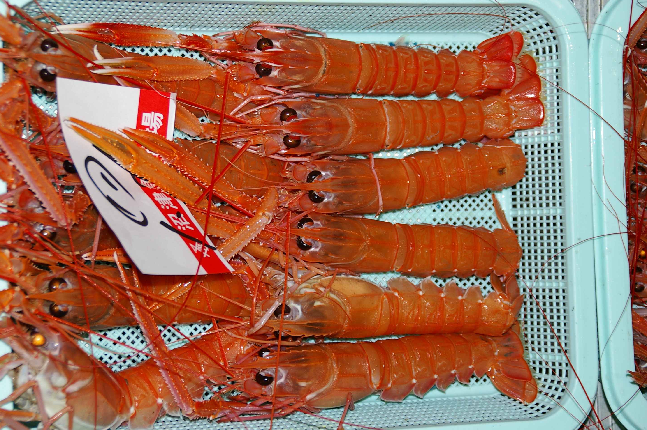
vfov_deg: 12.8
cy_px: 219
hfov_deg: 19.1
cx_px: 309
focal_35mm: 107
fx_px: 1922
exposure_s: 1/180
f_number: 5.6
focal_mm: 68
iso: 200
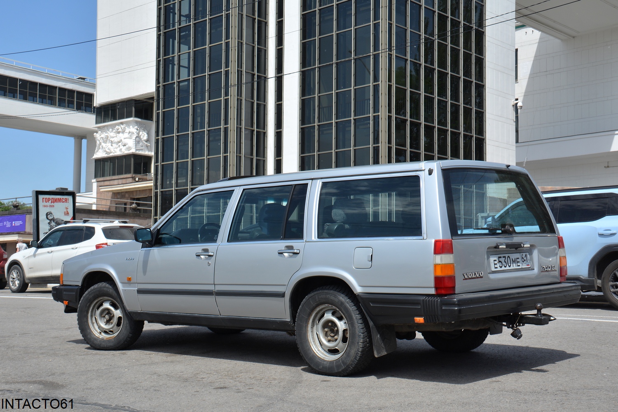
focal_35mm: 48
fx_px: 824
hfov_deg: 41.1
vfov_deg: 28.1
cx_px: 309
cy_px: 206
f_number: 8
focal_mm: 32
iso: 100
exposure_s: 1/320
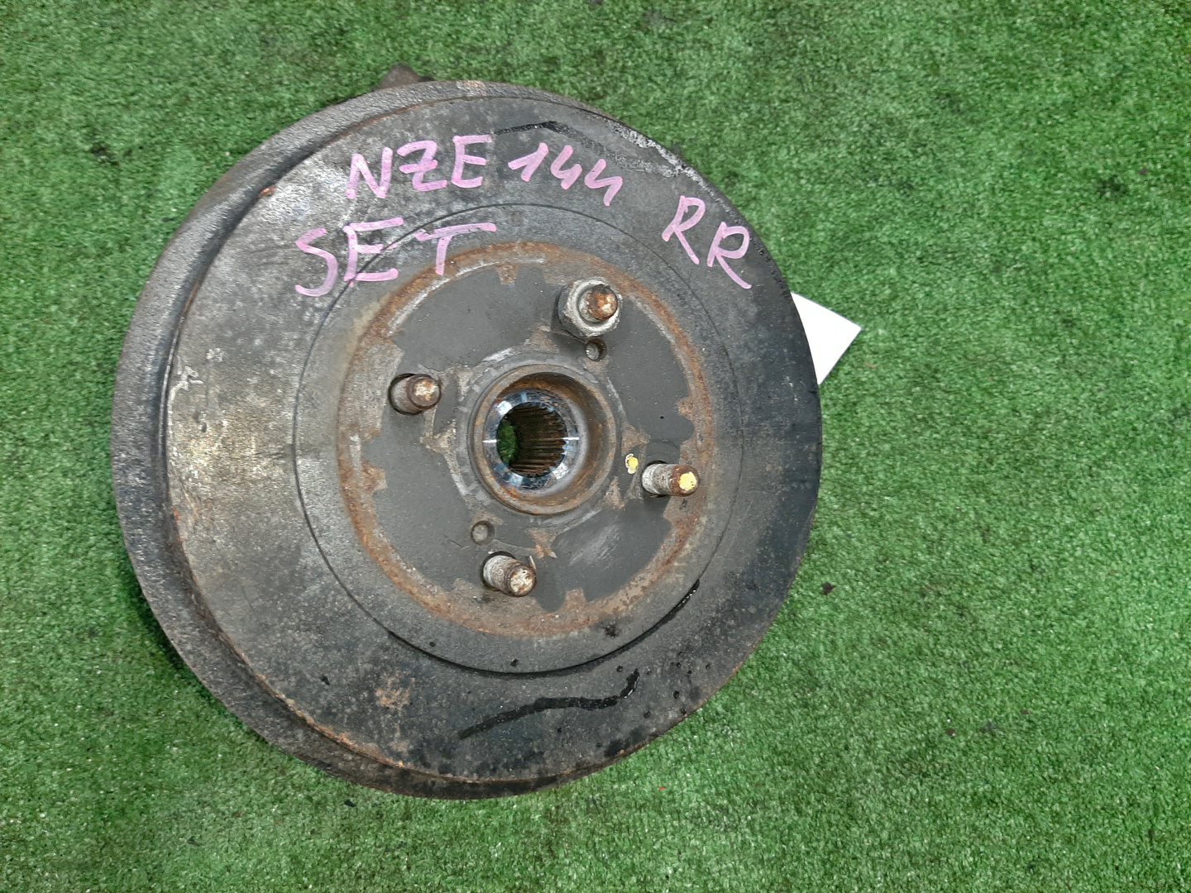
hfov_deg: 67.3
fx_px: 895
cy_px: 446
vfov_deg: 53.1
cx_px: 596
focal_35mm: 26
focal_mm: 3.93
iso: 165
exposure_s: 1/33
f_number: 1.7
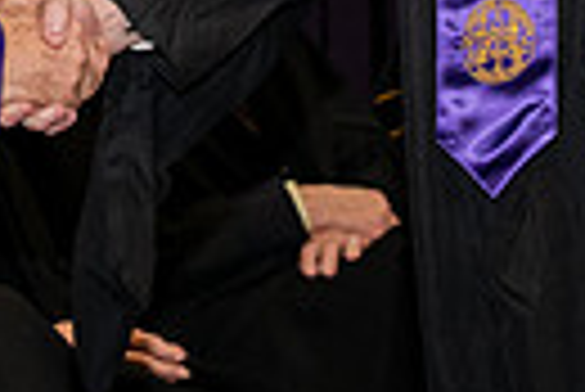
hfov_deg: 5.9
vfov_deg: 3.9
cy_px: -367
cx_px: 126
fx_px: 5661
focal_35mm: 348
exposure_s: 1/200
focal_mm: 78
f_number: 5.6
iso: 1600
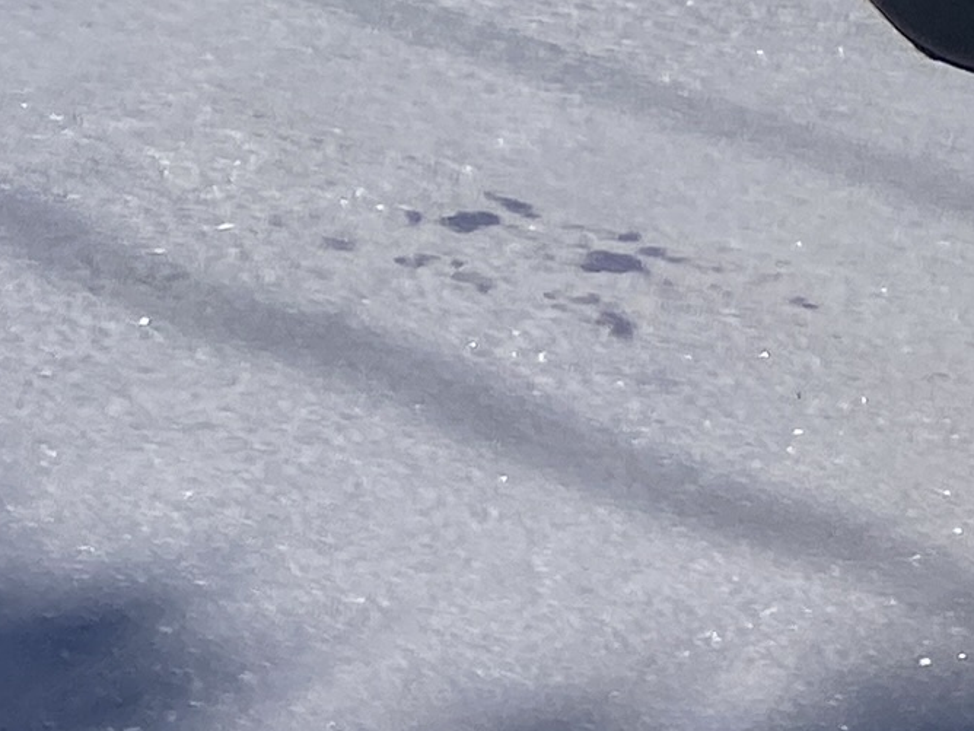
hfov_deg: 9.7
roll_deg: -2.6
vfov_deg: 9.2
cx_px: 2923
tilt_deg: -24.7
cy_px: -363
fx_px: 4418
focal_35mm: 157
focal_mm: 4.25
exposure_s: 1/1287
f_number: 1.8
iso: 32
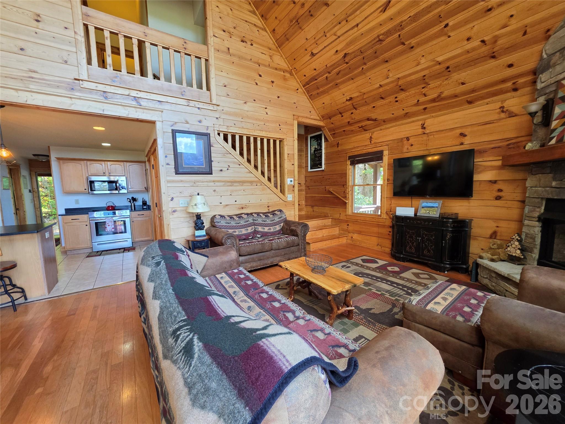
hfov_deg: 106.2
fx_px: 212
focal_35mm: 13
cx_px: 282
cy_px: 212
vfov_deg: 89.9
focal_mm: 2.2
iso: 200
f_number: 1.9
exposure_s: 1/120
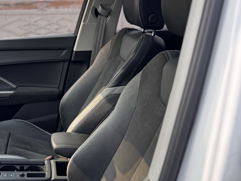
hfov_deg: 37.4
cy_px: 134
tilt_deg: -24.1
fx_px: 334
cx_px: 31
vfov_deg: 29.8
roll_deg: +1.8
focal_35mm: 48
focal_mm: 6.76
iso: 80
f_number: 1.78
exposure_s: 1/633
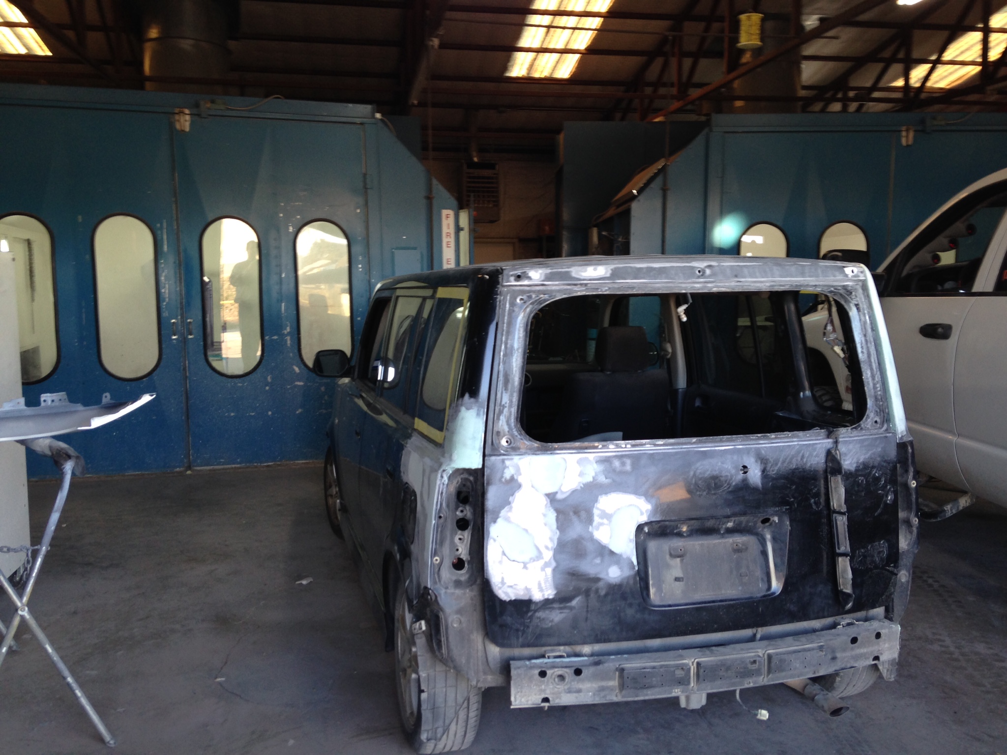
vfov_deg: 42.9
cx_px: 504
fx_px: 960
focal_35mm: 33
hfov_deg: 55.4
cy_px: 378
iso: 64
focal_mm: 4.12
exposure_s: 1/40
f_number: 2.4
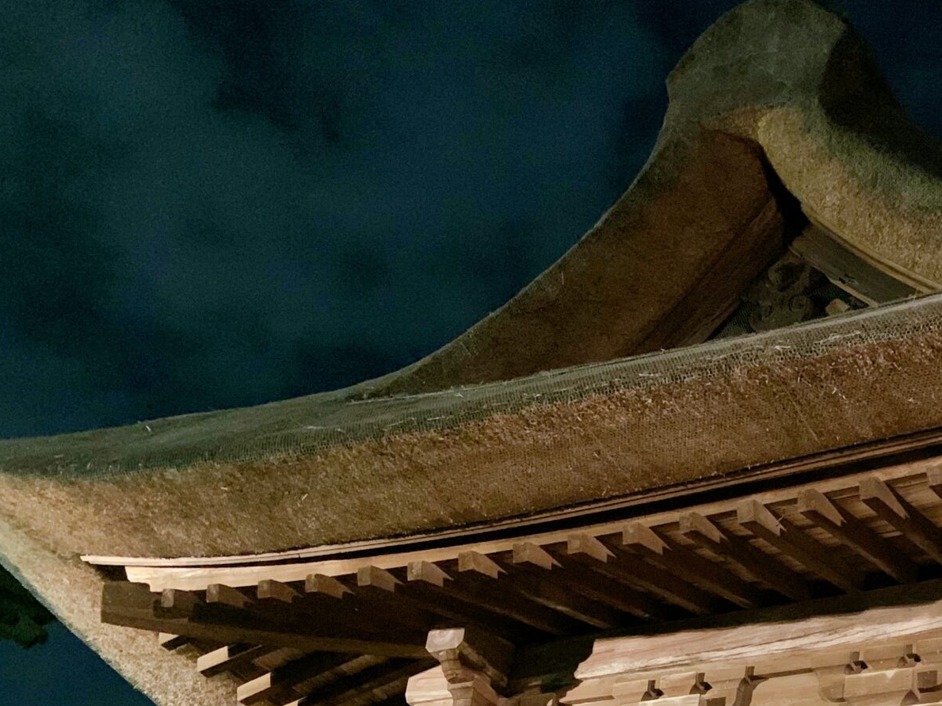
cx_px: 845
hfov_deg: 32.7
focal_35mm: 56
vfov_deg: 24.8
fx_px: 1523
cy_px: 716
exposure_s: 1/17
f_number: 1.8
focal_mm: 4.25
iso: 1600
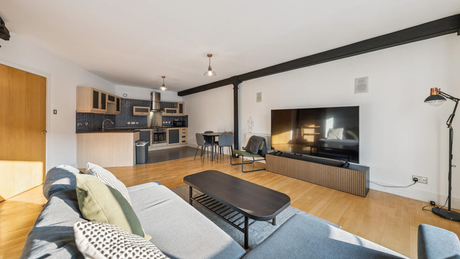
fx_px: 171
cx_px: 227
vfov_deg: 74.1
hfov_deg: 106.8
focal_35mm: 14
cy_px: 118
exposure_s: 1/60
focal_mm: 13
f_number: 4
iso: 200
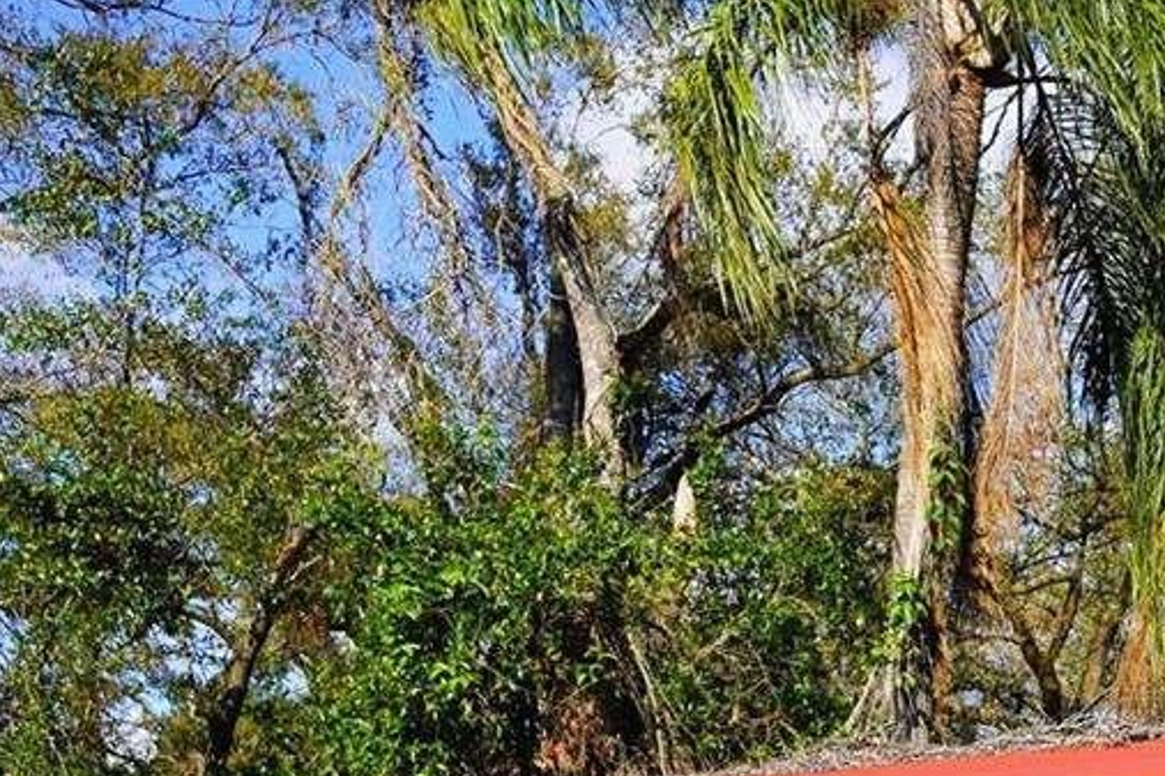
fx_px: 3170
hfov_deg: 19.8
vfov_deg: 13.8
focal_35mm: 98
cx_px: 1324
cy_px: 707
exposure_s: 1/800
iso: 100
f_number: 4.5
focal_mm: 31
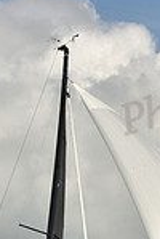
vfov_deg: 7.4
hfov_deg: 5.1
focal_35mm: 272
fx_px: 1805
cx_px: 39
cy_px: 348
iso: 320
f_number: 13
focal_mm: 70
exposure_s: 1/800
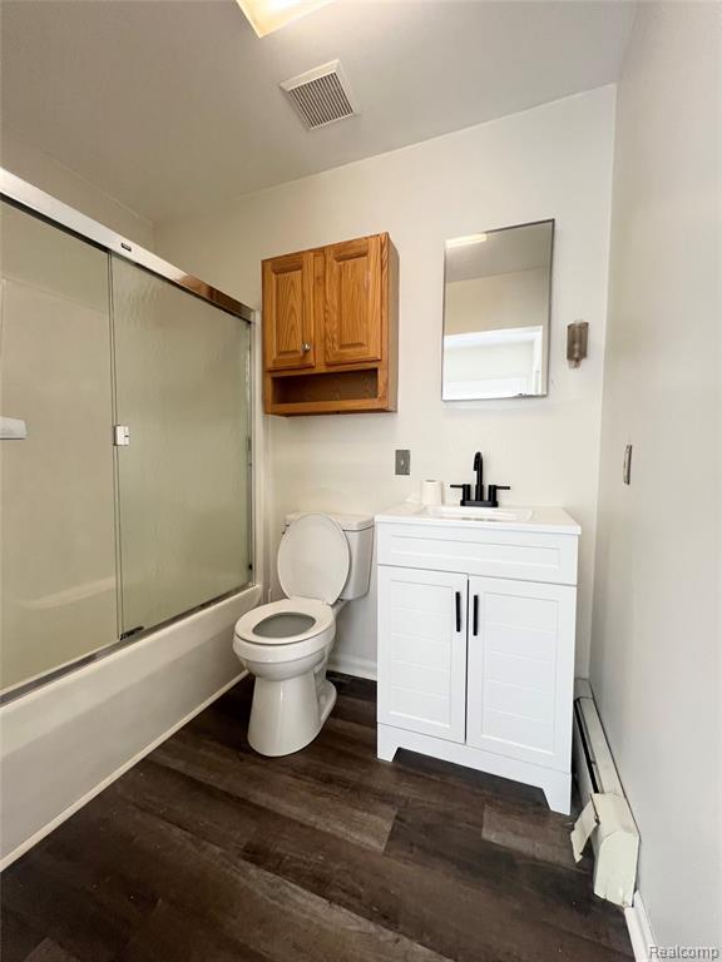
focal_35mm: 13
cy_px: 481
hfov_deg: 89.9
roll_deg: -1.1
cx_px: 361
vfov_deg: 106.2
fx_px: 362
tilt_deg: -1.3
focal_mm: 1.57
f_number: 1.8
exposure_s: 1/120
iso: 100
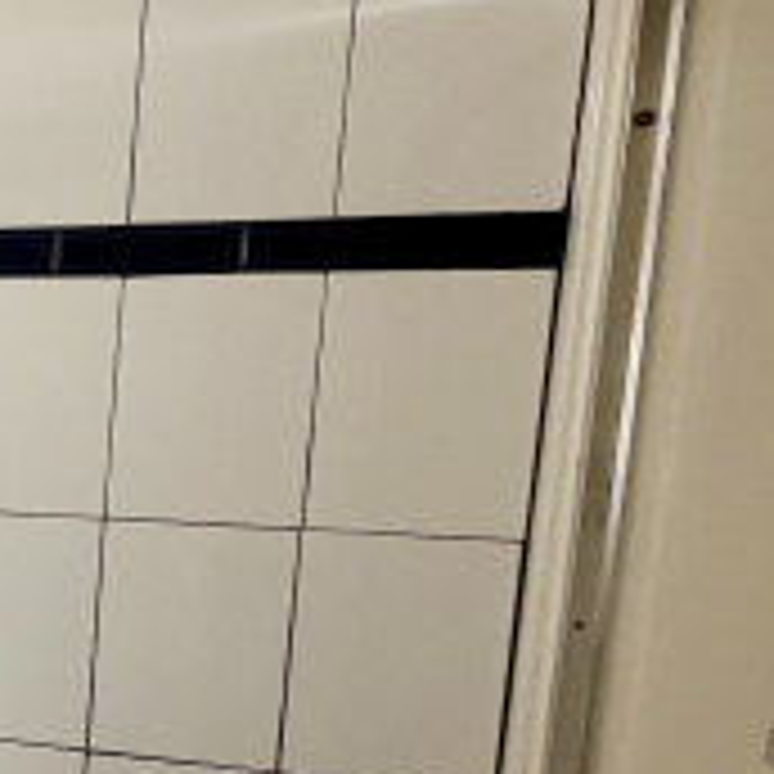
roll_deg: +0.4
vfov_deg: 35.0
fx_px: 1214
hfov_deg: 24.9
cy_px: 513
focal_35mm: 48
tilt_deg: -7.0
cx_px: -452
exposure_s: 1/120
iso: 250
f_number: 2.2
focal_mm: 2.22
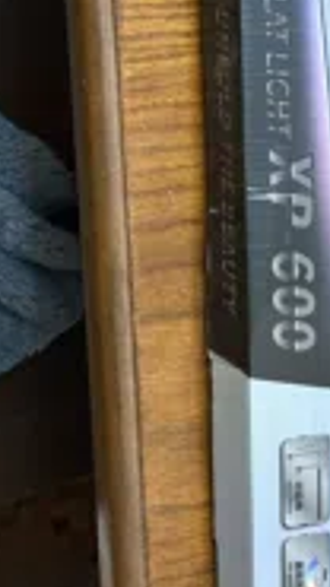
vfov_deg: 18.8
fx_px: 1759
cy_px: 143
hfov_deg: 10.6
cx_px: 387
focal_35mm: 113
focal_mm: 6.76
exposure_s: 1/33
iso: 320
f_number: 1.78
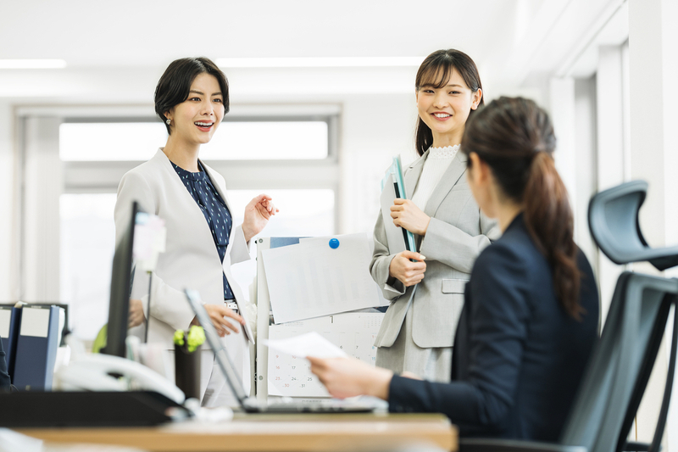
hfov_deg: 19.5
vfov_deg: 13.0
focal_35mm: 105
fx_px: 1977
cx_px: 339
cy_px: 226
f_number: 2.2
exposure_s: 1/200
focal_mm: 105
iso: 250
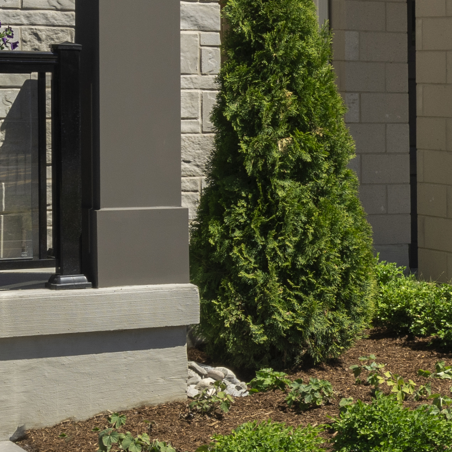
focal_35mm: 128
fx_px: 1891
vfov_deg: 12.7
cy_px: -281
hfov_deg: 10.7
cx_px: 1215
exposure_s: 1/125
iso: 125
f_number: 13
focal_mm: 24
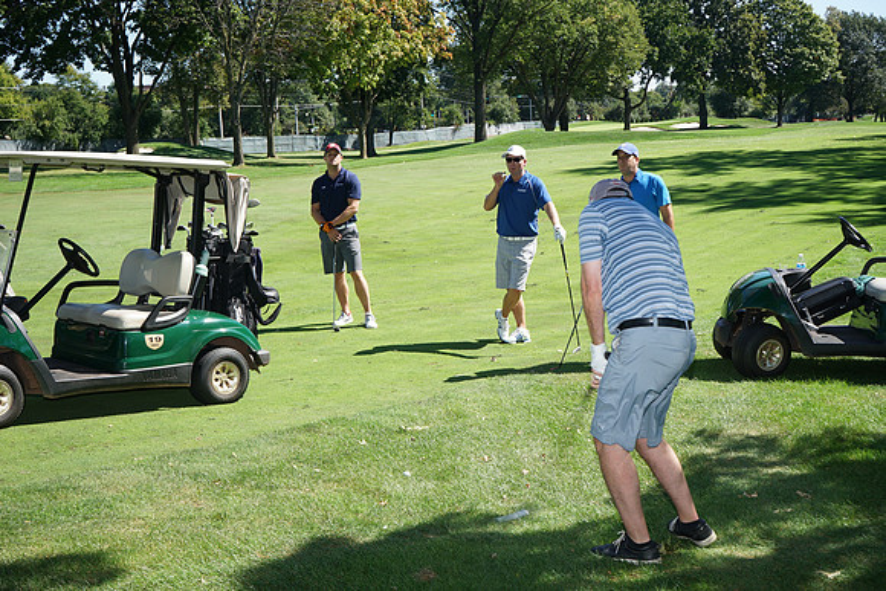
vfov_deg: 30.5
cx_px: 443
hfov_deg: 44.5
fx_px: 1083
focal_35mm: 44
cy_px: 296
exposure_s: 1/200
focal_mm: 44
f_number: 9
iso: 200
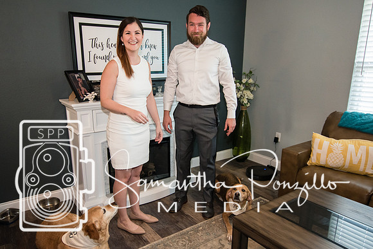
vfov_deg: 46.8
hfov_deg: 65.9
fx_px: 287
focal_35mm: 28
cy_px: 134
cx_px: 172
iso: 800
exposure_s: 1/60
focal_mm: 16
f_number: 3.5
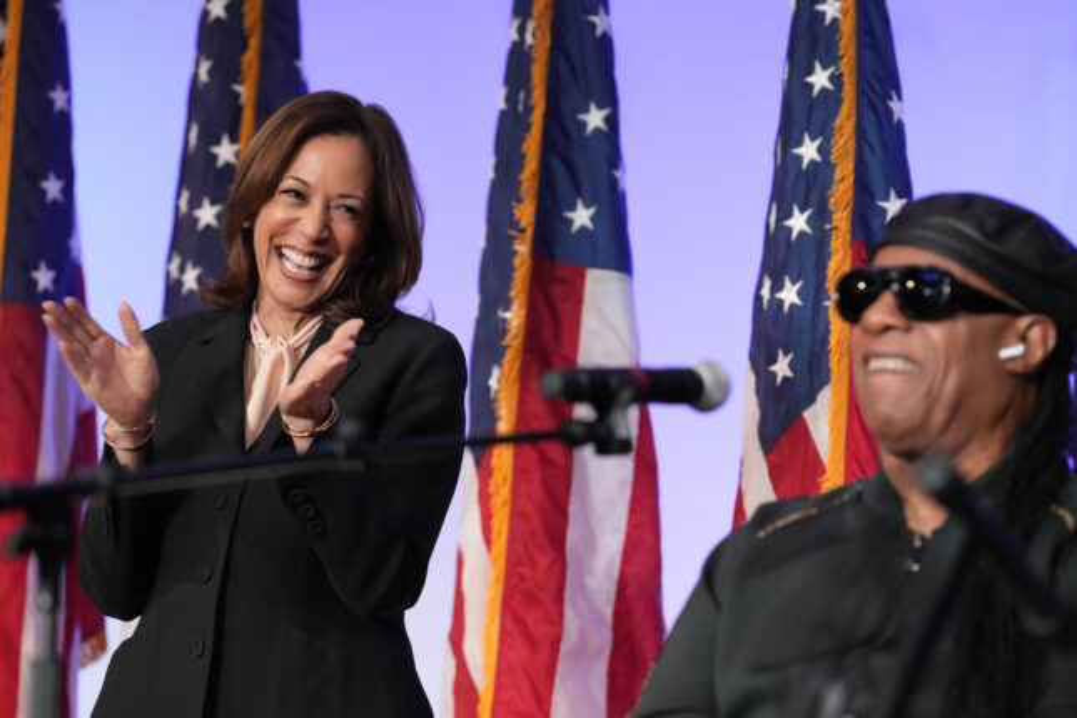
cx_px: 538
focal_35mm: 197
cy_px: 359
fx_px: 5893
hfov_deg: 10.4
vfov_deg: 7.0
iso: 5000
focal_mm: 197
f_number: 4.5
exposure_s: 1/320
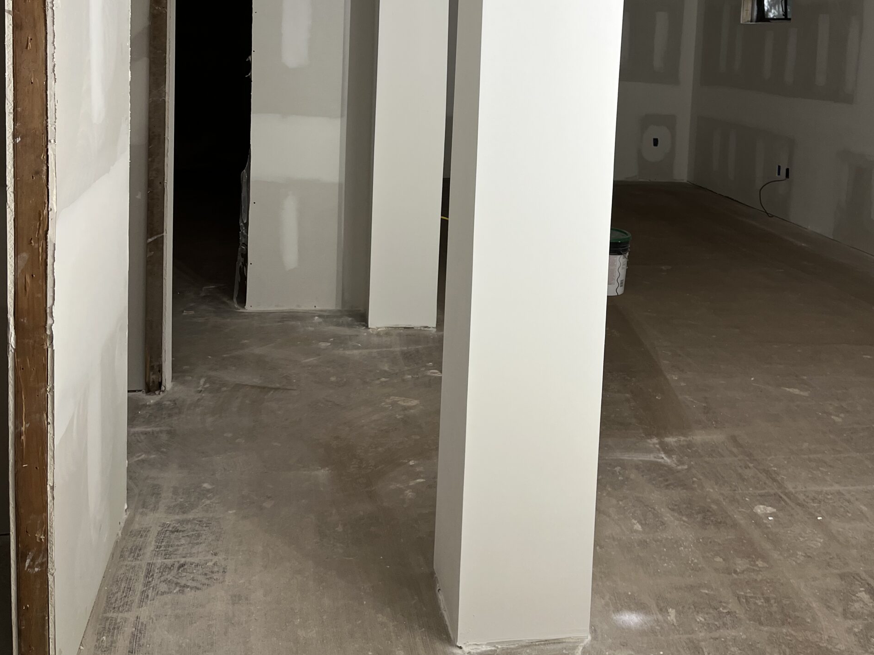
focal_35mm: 35
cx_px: 436
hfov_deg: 52.6
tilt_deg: -5.4
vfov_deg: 38.9
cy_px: 118
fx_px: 884
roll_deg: -2.1
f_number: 1.6
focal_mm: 5.1
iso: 80
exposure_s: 1/120
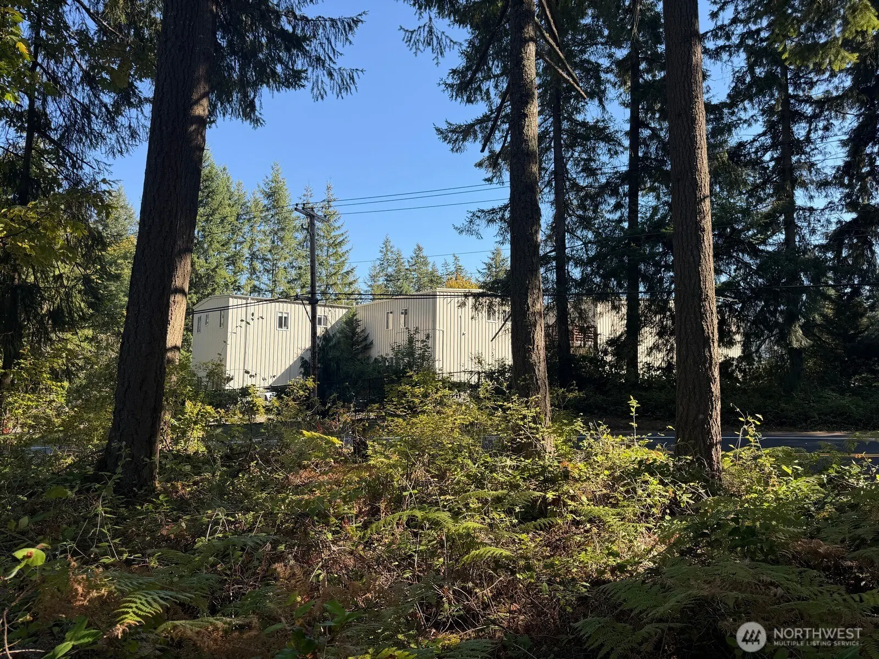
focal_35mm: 24
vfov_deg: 56.8
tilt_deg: +5.3
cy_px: 330
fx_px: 609
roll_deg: -0.8
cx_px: 440
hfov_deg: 71.6
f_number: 1.78
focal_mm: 6.76
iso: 80
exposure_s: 1/1314
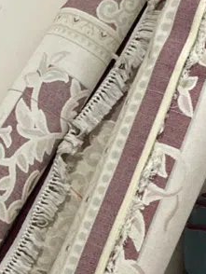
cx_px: -68
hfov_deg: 11.1
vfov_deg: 15.2
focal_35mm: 130
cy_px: 151
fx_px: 1030
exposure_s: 1/58
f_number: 1.8
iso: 320
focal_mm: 3.99
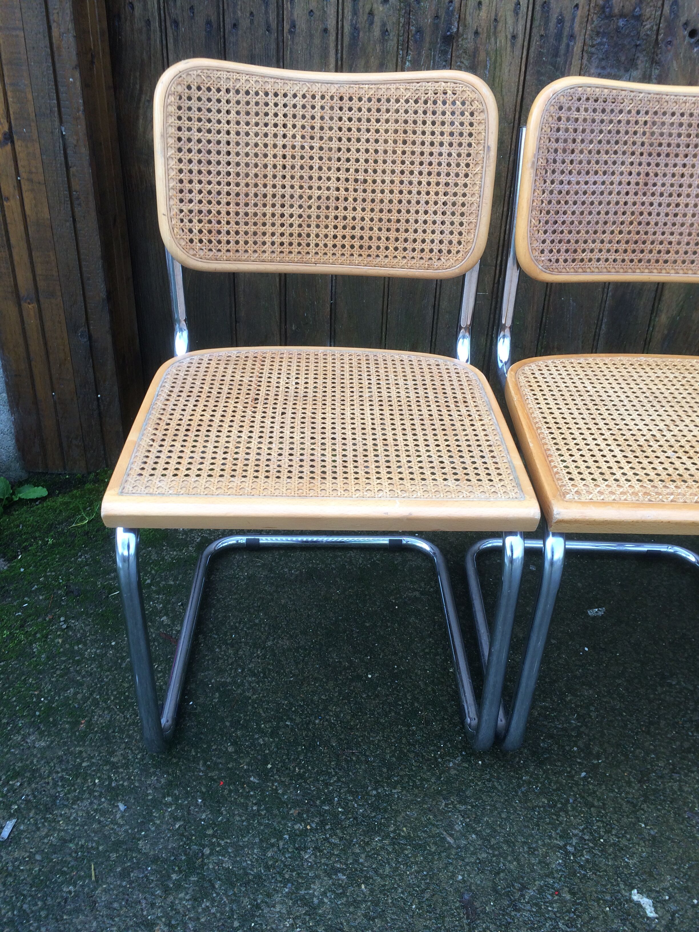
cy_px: 466
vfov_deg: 61.7
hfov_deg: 48.2
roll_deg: -2.3
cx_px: 350
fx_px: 781
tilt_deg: -33.0
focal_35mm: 29
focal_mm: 4.15
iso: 40
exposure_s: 1/100
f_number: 2.2
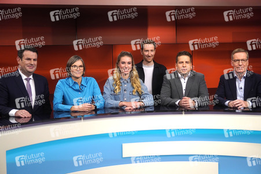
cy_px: 87
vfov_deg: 29.8
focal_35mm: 45
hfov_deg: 43.6
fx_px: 326
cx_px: 130
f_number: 1.6
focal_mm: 30
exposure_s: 1/1000
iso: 640
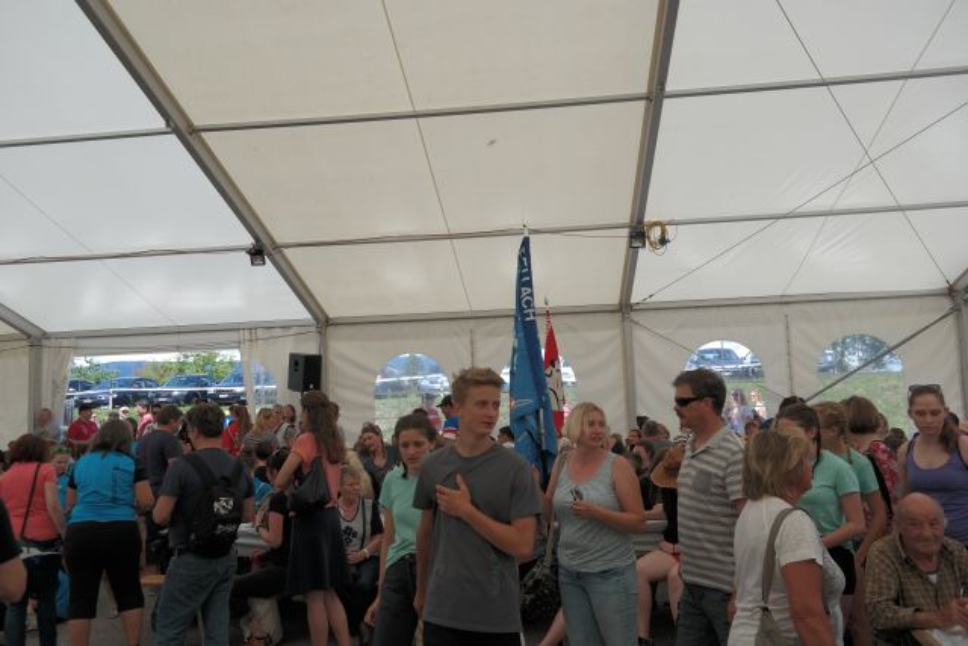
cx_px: 484
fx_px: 780
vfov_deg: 45.0
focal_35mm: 29
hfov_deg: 63.6
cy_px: 323
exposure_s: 1/200
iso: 100
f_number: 5.6
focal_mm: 19
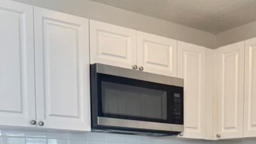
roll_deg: -0.6
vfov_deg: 17.0
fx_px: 441
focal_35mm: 65
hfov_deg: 31.4
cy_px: 208
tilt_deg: -6.2
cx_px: 208
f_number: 1.78
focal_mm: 6.76
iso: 200
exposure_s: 1/120
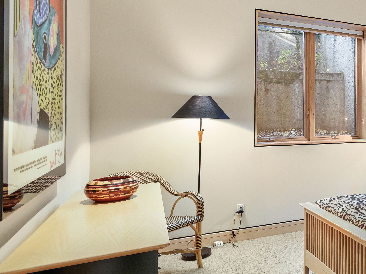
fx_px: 370
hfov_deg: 42.8
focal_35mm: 35
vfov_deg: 40.7
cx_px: 390
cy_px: 125
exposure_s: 1/1.67
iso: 500
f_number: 7.1
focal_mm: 17
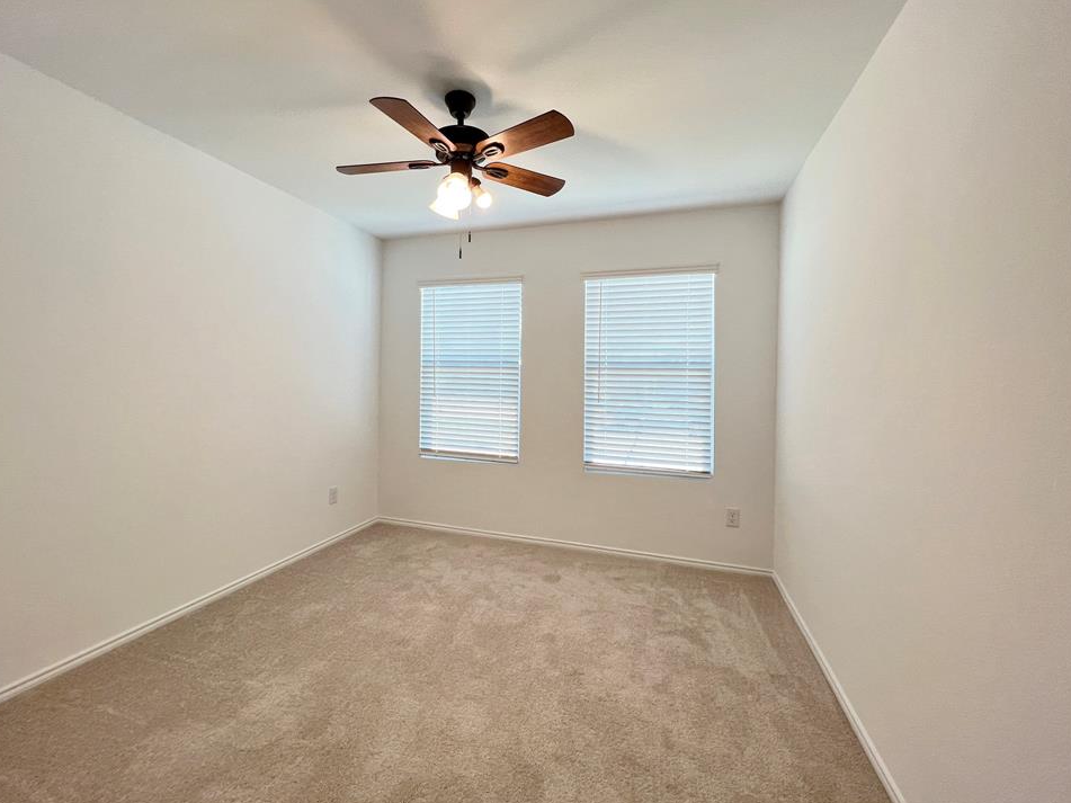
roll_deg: -1.3
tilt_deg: -0.5
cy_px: 377
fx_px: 433
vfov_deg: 85.6
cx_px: 508
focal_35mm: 14
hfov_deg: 102.0
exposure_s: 1/120
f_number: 1.8
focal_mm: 1.57
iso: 80
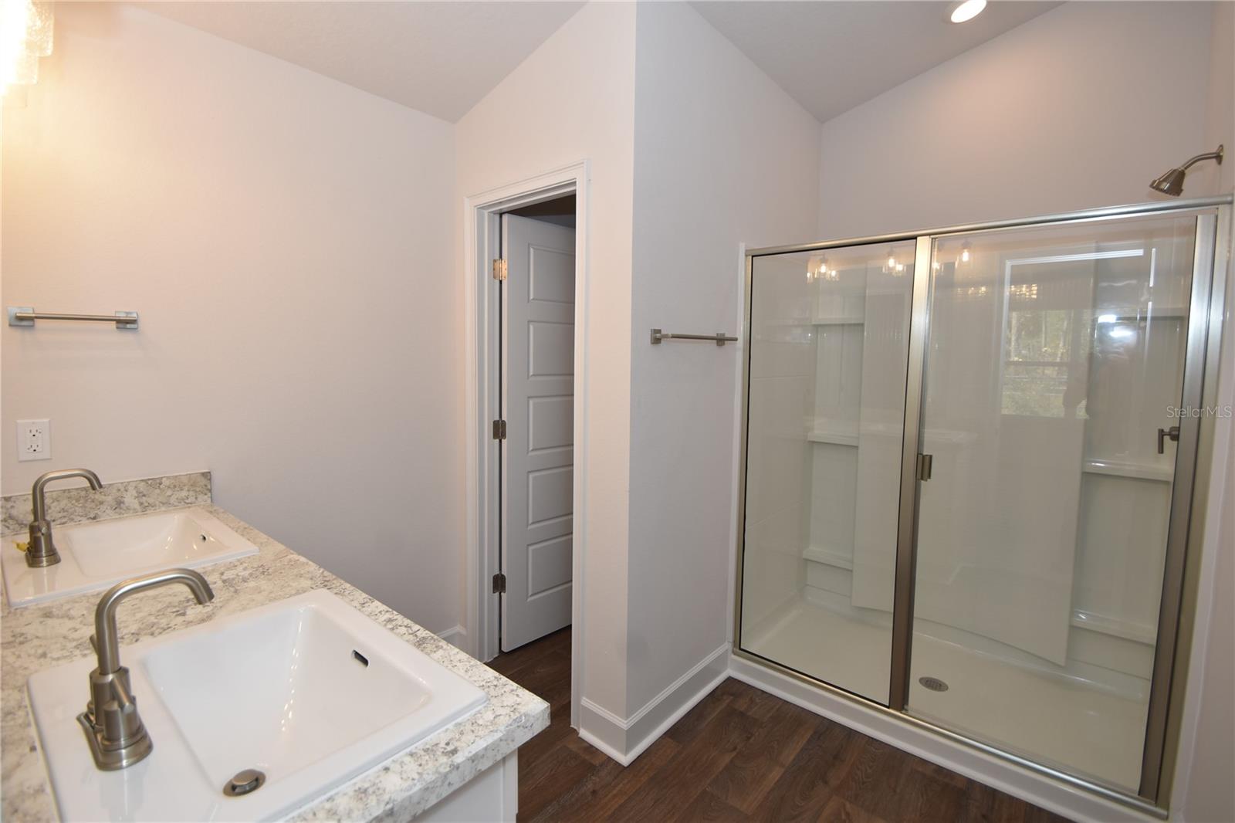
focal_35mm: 15
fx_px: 514
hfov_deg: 100.4
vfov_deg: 77.3
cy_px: 412
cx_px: 618
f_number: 4.5
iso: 200
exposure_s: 1/80
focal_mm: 10
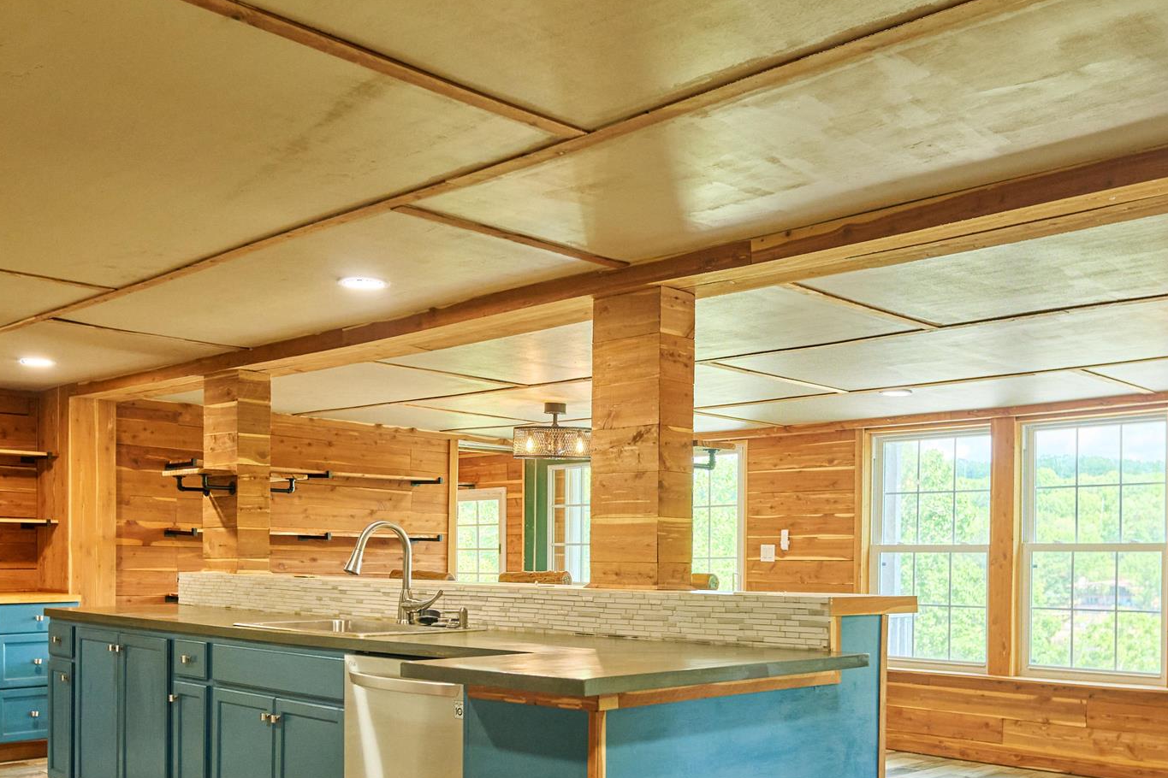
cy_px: 582
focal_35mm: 36
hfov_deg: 53.1
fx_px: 1168
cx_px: 623
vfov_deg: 36.0
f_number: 2.8
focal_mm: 16
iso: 2500
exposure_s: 1/125
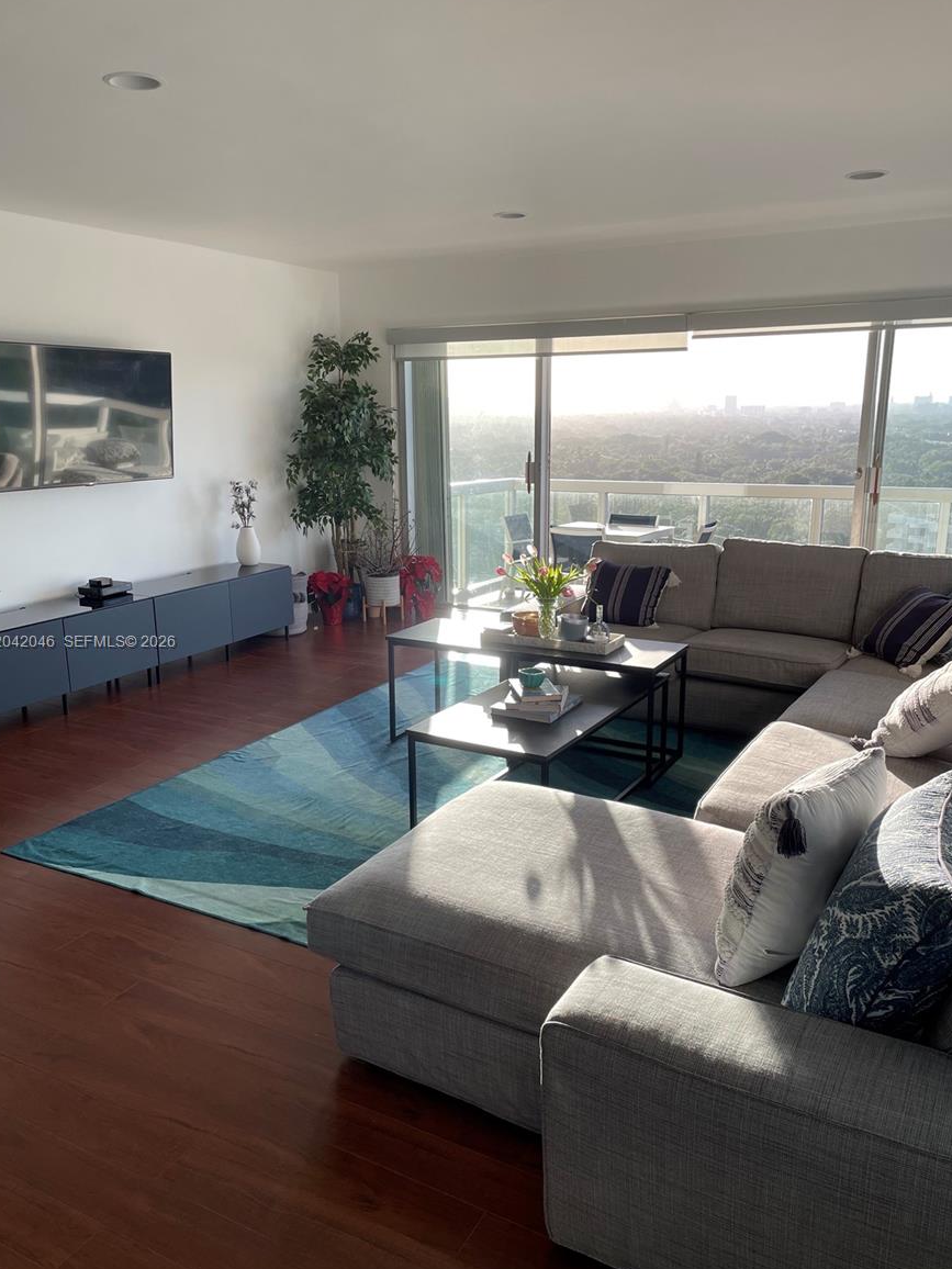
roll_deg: +0.9
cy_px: 643
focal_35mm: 27
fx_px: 990
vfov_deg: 65.3
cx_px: 467
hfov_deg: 51.4
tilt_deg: -14.3
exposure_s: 1/487
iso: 32
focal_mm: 4.2
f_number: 1.6
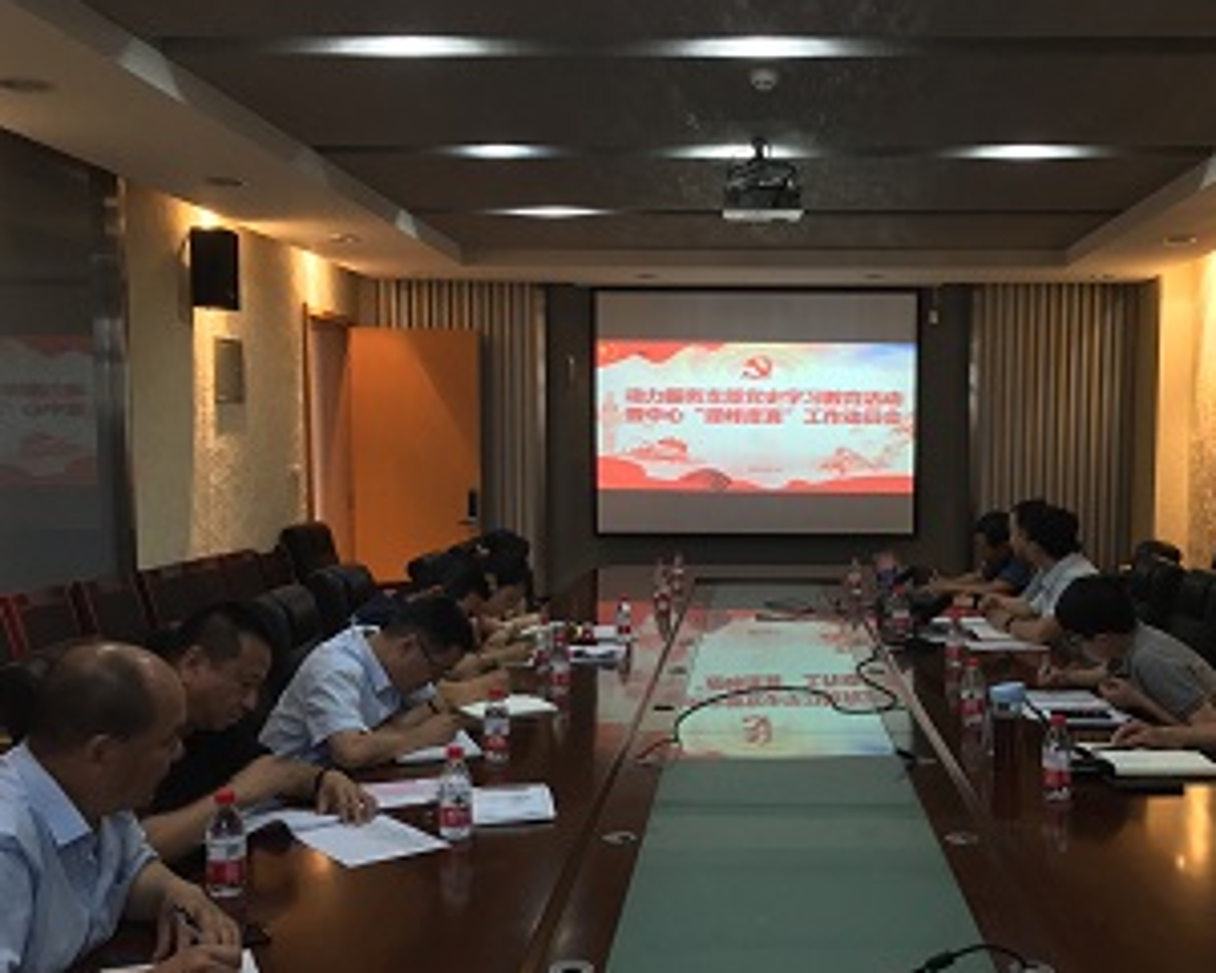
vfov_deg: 39.1
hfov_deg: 47.5
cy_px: 559
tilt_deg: -4.9
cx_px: 751
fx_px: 1368
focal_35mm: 38
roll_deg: +0.1
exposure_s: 1/33
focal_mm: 4.15
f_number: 2.2
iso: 160
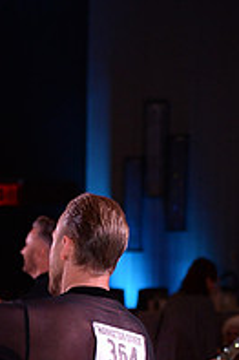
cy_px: 526
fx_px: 3531
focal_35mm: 354
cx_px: -30
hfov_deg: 3.9
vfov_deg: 5.8
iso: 2000
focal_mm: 120
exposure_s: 1/250
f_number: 5
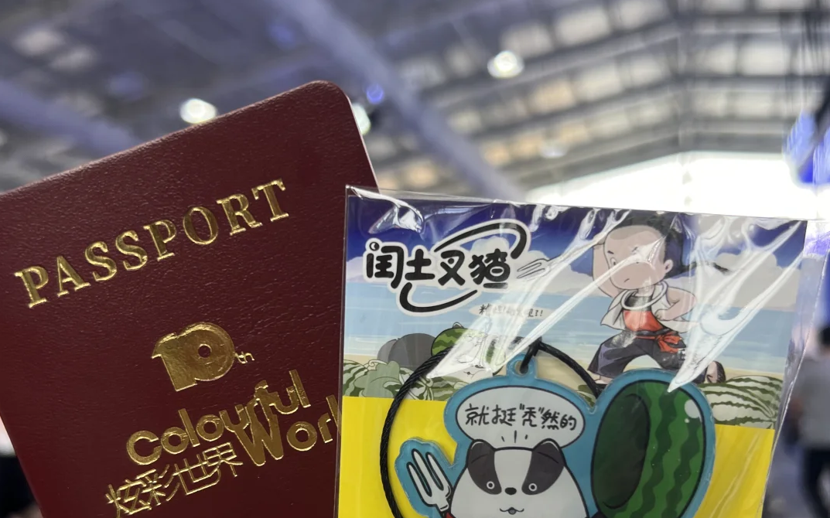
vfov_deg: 33.8
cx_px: 413
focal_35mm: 37
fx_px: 837
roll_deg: +3.0
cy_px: 380
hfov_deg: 52.8
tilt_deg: -0.8
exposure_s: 1/100
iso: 40
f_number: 1.5
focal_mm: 5.7
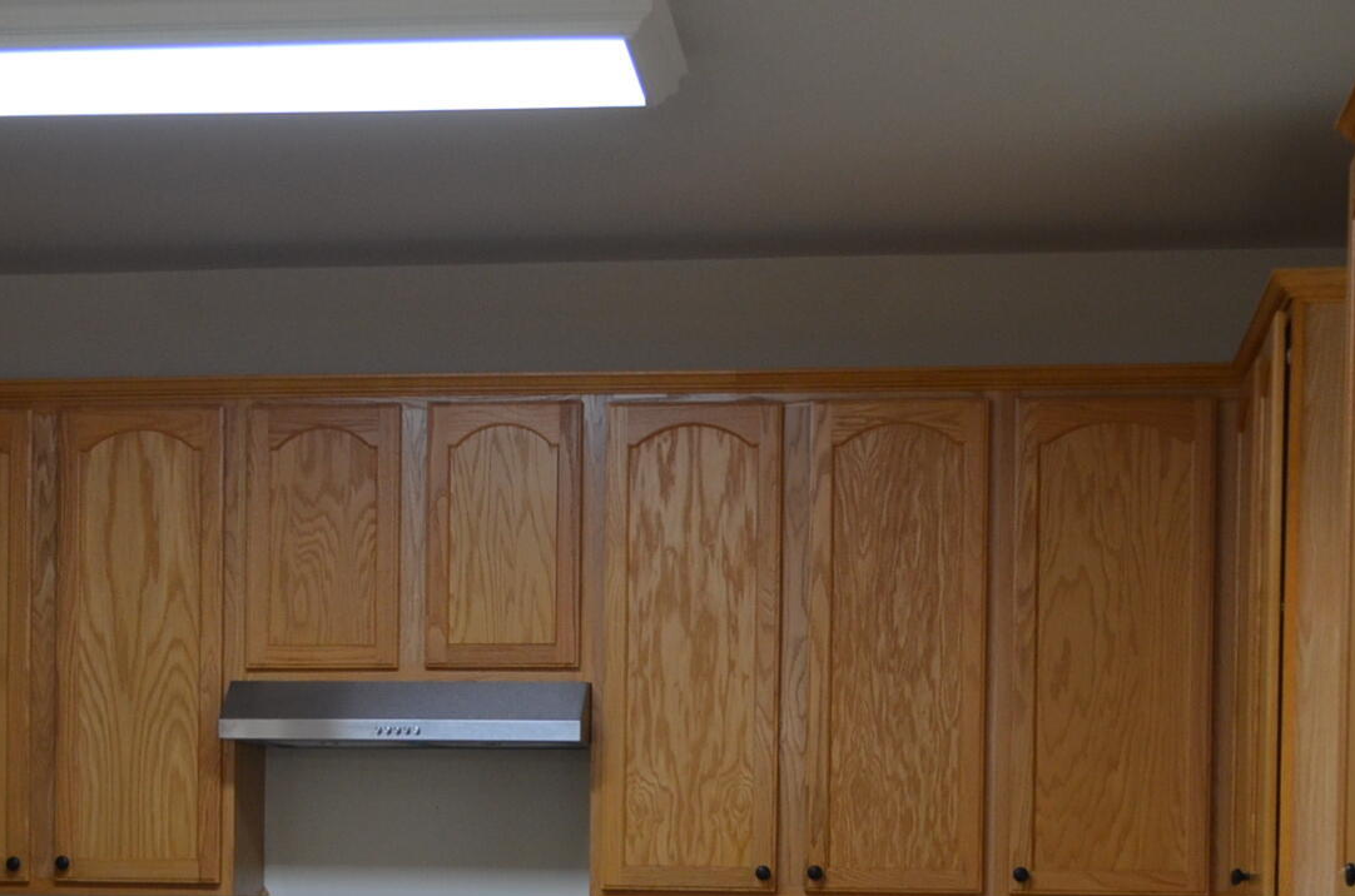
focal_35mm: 82
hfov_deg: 24.7
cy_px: 951
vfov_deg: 16.2
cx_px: 498
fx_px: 3079
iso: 640
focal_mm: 24
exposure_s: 1/60
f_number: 4
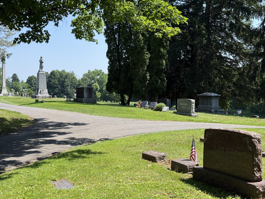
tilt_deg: -1.2
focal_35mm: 48
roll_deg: +0.2
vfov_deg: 30.3
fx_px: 367
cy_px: 100
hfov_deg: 39.7
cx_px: 132
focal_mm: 6.76
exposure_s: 1/2342
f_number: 1.78
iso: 80
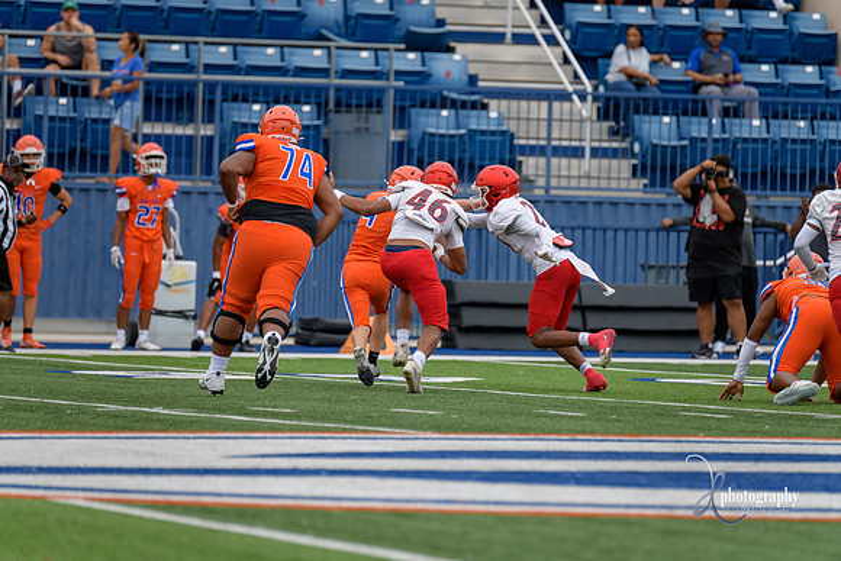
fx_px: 7010
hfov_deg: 6.9
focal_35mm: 300
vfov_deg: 4.6
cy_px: 280
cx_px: 420
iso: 640
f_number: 3.5
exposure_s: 1/1000
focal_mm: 300
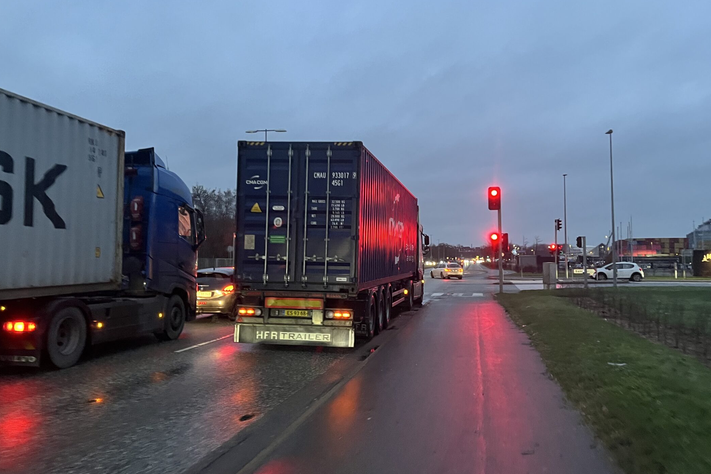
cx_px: 386
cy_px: 224
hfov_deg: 57.1
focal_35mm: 33
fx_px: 652
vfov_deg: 40.0
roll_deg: +0.3
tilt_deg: -1.4
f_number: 1.6
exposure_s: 1/33
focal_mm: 5.1
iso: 400
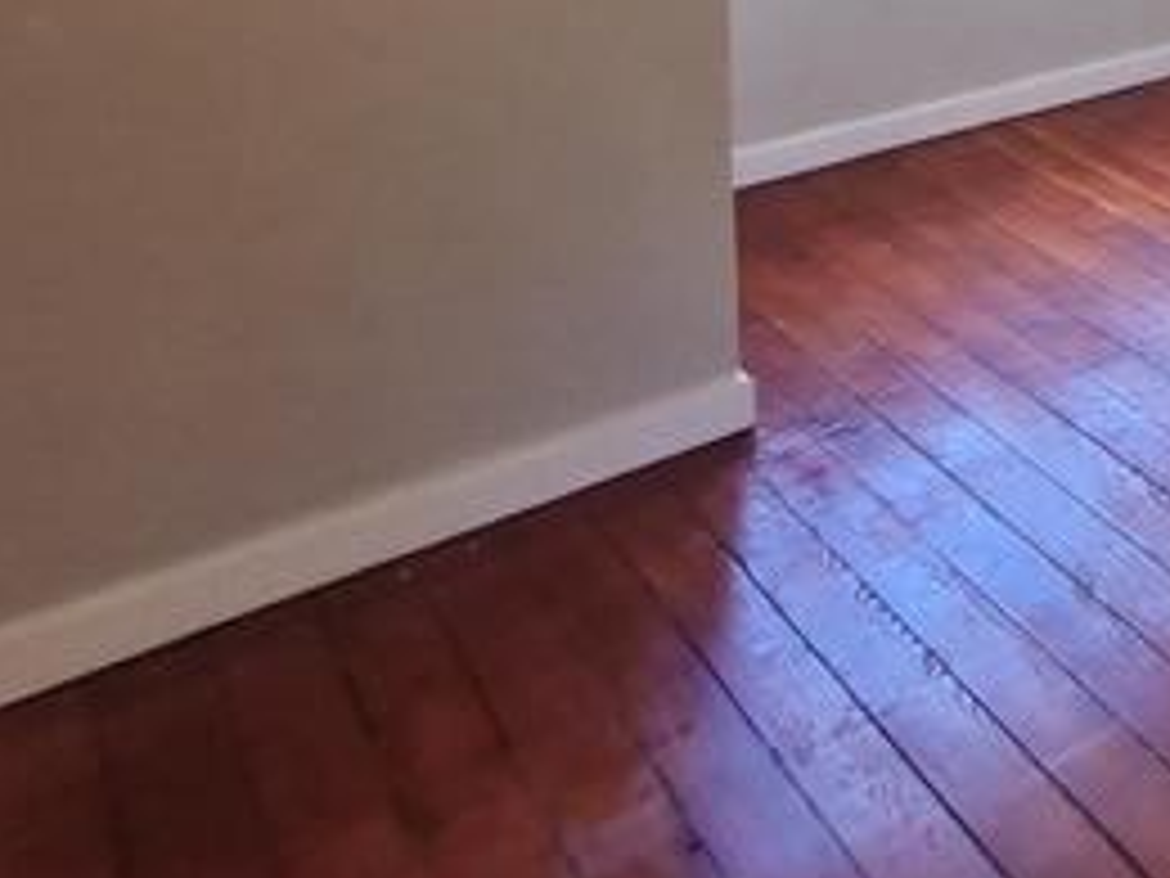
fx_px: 1352
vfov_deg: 28.9
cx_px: 1791
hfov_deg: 28.3
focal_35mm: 40
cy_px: -279
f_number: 2.2
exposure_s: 1/50
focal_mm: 1.74
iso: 64
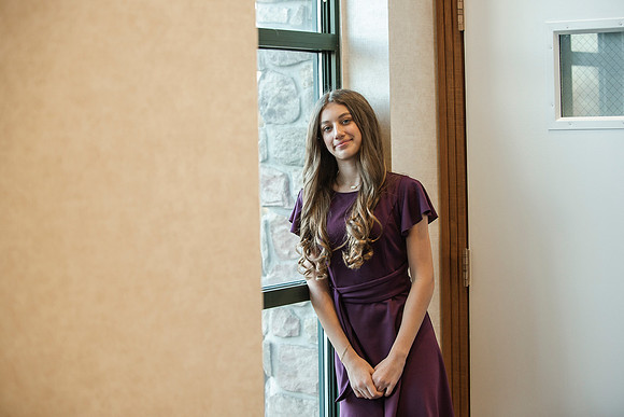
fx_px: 1321
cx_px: 308
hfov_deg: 26.6
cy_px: 204
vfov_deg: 17.9
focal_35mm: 76
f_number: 2.8
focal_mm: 70
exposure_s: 1/200
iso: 1000
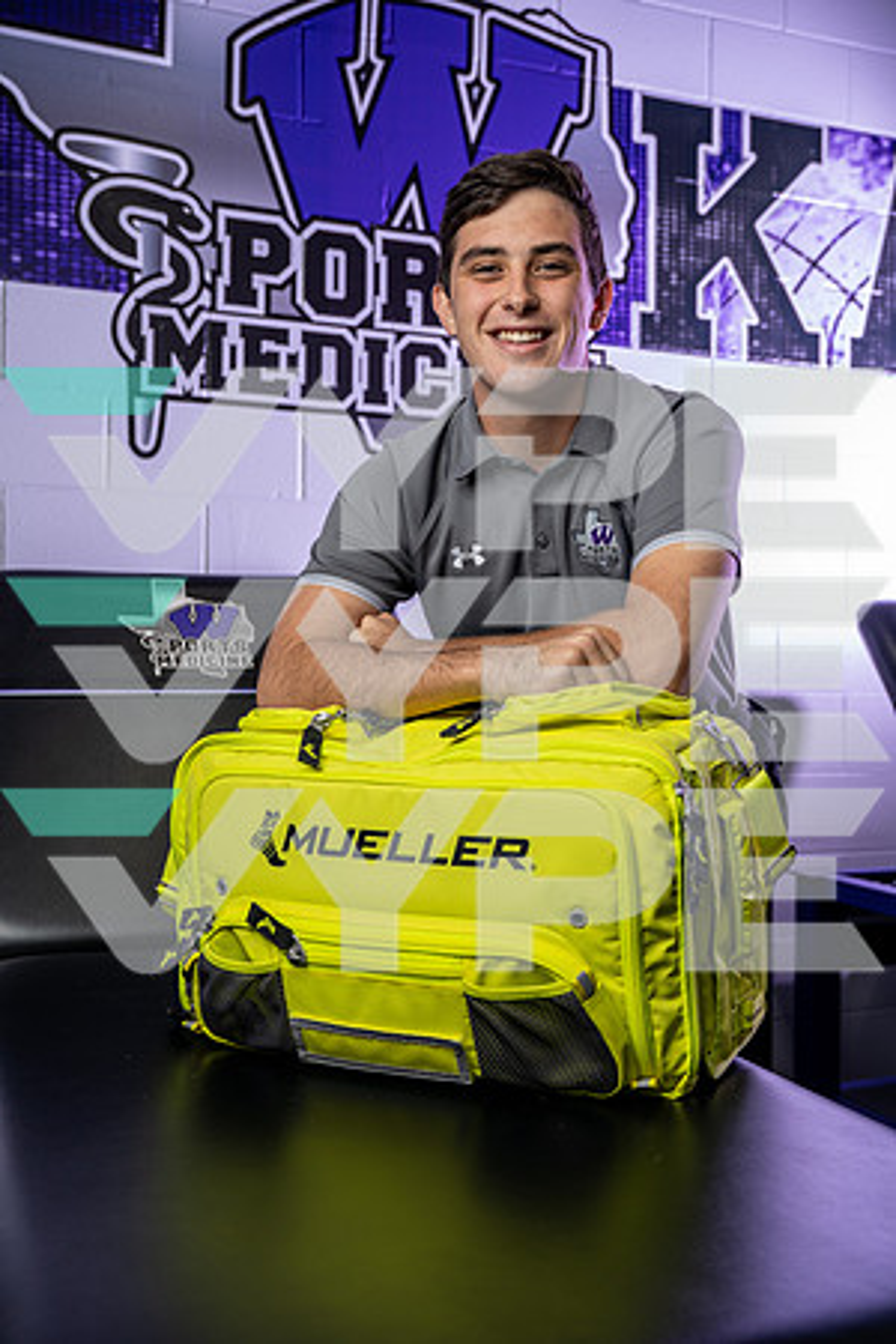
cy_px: 672
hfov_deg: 36.9
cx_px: 448
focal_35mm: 36
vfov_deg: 53.1
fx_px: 1344
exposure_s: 1/250
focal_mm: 36
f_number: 4.5
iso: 250
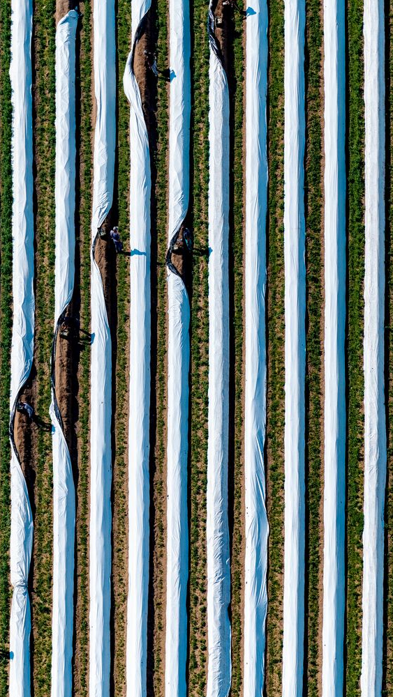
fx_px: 11793
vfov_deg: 3.4
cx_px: 130
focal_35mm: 637
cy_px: 347
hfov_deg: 1.9
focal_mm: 400
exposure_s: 1/3200
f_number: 6.3
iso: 320
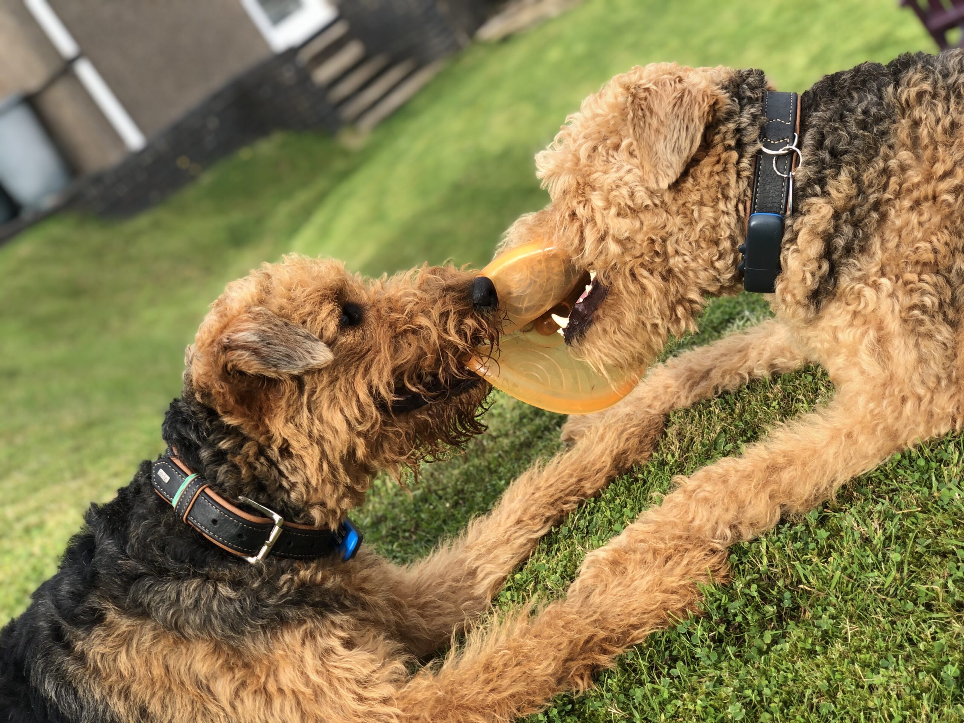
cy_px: 362
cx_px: 482
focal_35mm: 52
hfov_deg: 36.8
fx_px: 1448
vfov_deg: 28.0
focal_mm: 6
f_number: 2.4
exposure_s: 1/213
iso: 16
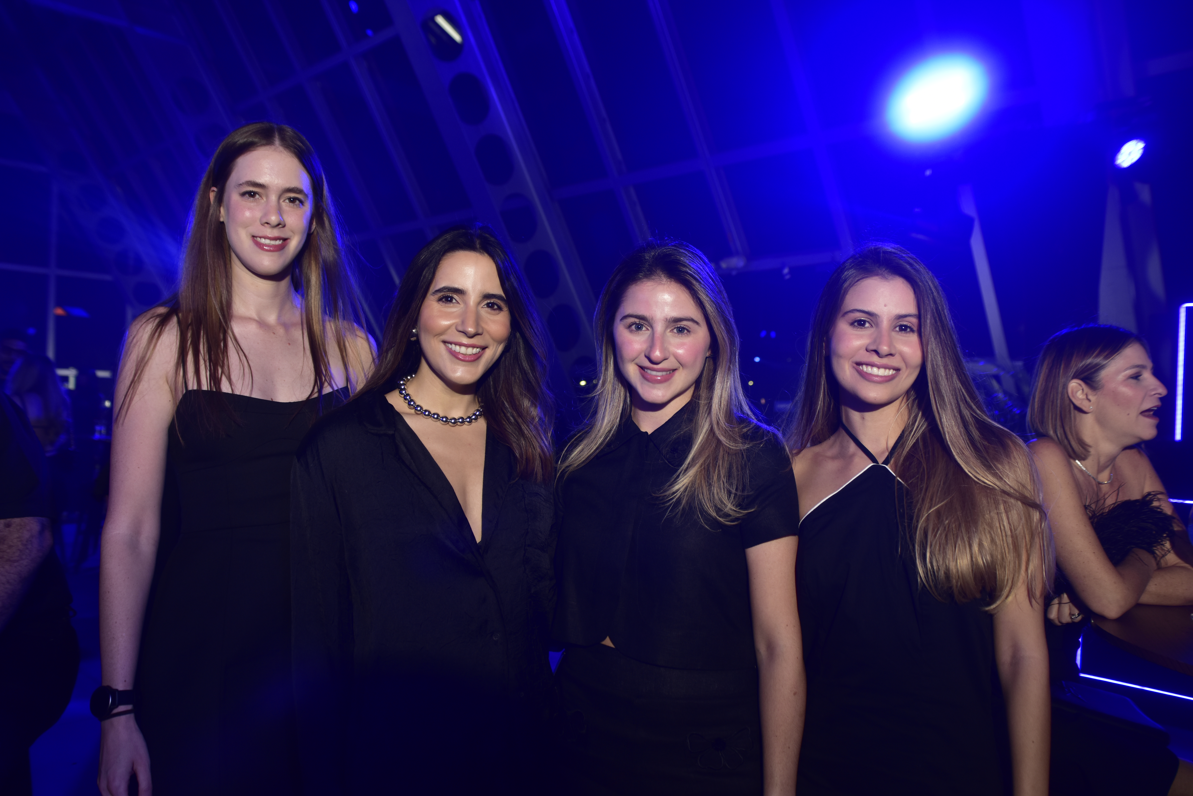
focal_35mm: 29
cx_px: 596
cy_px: 398
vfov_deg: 45.0
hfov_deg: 63.6
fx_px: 961
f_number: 3.5
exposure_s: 1/100
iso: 320
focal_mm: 29
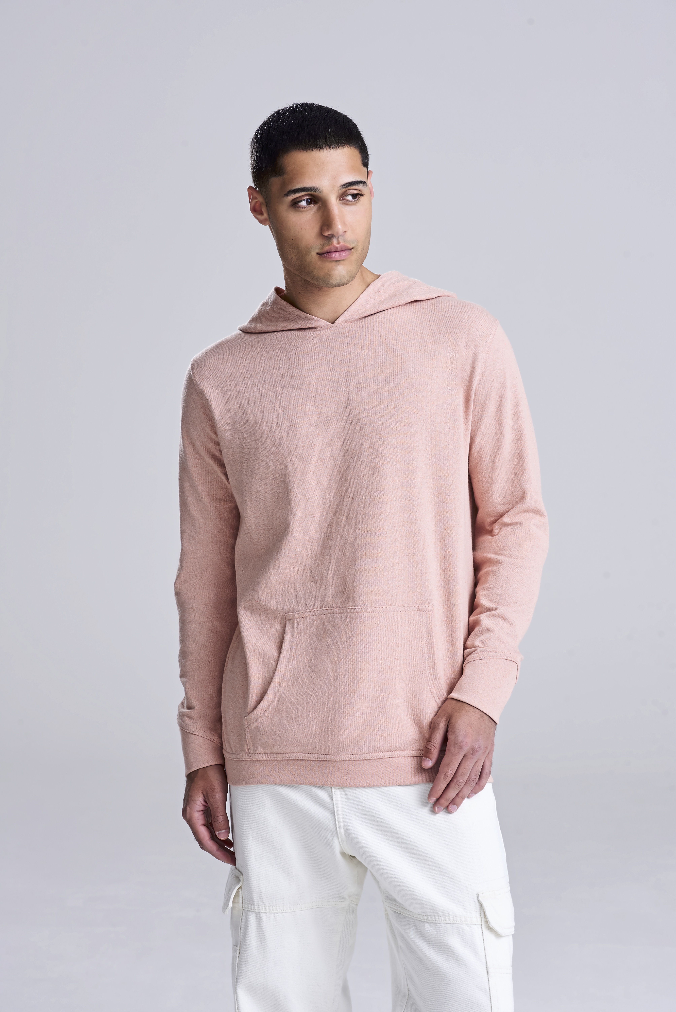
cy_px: 506
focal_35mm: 112
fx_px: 3152
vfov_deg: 18.3
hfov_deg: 12.2
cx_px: 338
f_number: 10
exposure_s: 1/160
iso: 400
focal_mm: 112
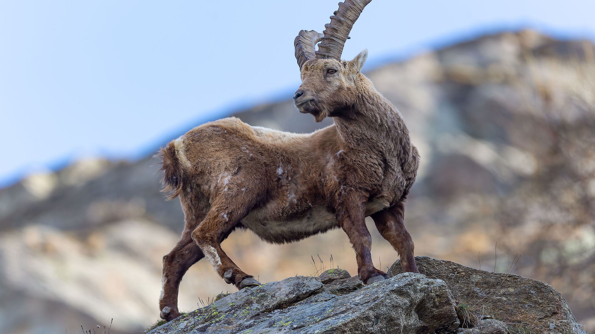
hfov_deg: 3.7
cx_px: 328
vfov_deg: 2.1
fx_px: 9307
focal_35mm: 590
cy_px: 145
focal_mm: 500
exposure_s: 1/1600
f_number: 5.6
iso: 1000
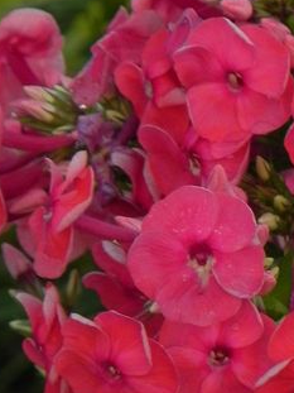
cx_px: 299
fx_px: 14029
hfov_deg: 1.2
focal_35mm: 1238
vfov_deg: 1.6
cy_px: 224
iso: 160
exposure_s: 1/60
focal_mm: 85.6
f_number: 5
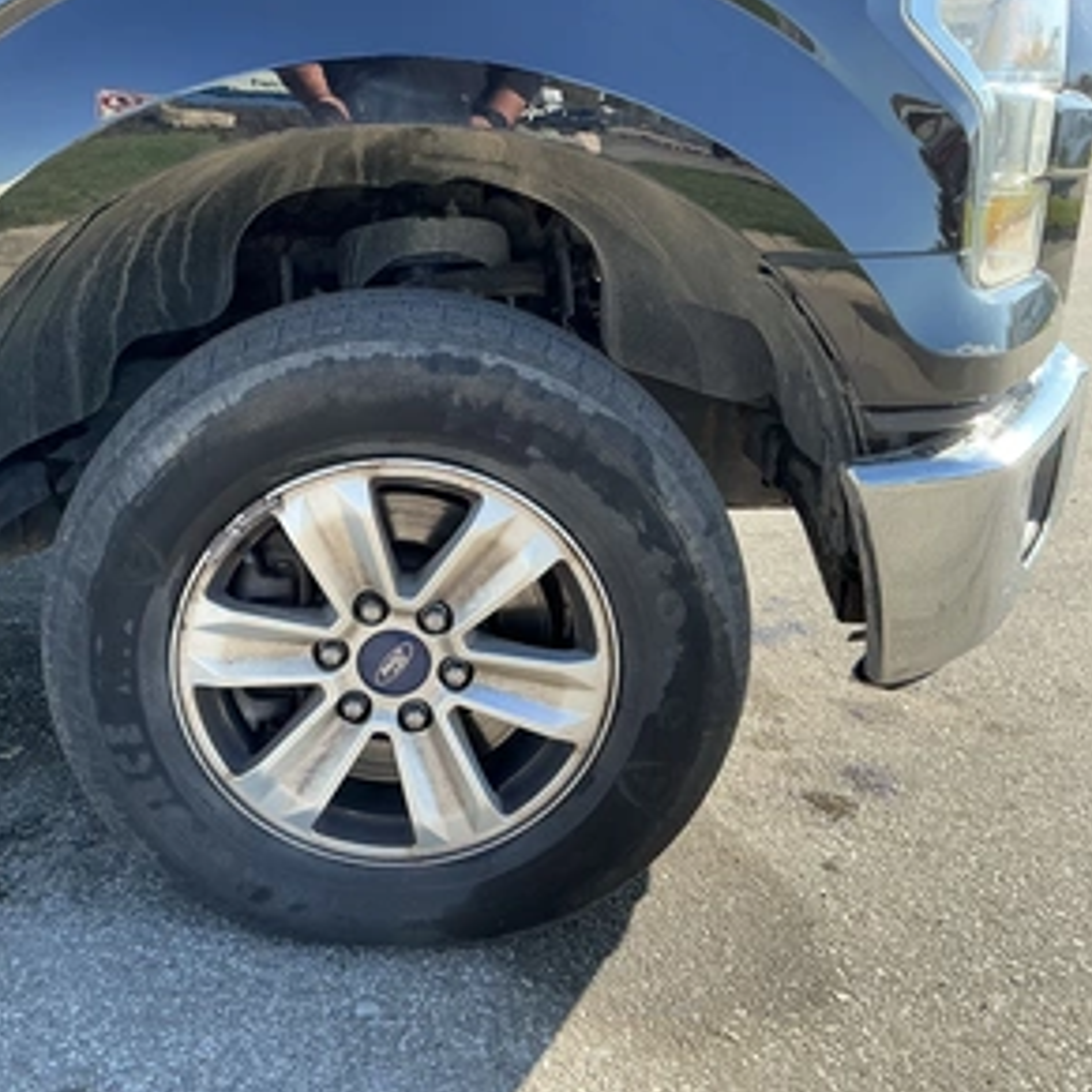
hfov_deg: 47.7
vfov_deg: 48.5
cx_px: 372
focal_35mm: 34
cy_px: 544
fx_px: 1213
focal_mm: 3
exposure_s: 1/303
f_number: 1.8
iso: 25
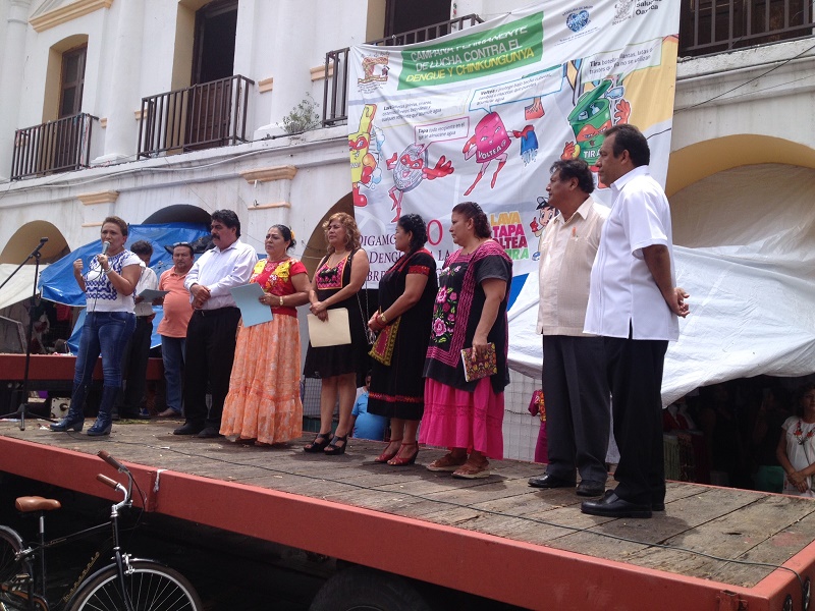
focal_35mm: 35
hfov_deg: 52.6
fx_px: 824
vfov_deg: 40.7
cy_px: 306
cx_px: 408
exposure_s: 1/1623
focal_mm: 4.28
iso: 50
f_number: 2.4
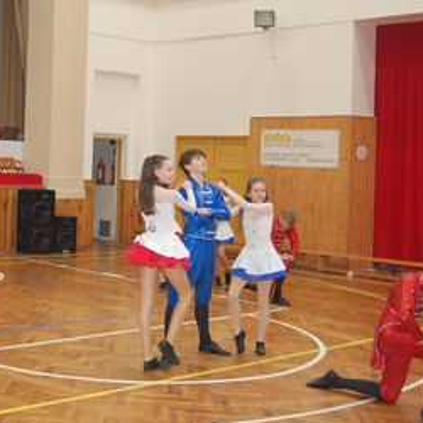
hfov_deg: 27.3
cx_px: 52
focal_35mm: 61
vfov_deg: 28.0
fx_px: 843
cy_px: 146
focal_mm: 24
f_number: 4
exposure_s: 1/60
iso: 640
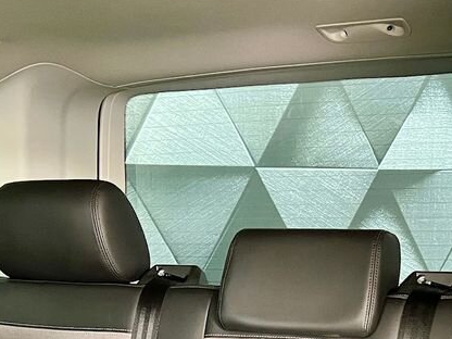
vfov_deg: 18.3
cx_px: 282
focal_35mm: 75
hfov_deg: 25.9
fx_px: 979
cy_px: 438
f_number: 1.5
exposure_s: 1/20
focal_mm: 5.7
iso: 1000
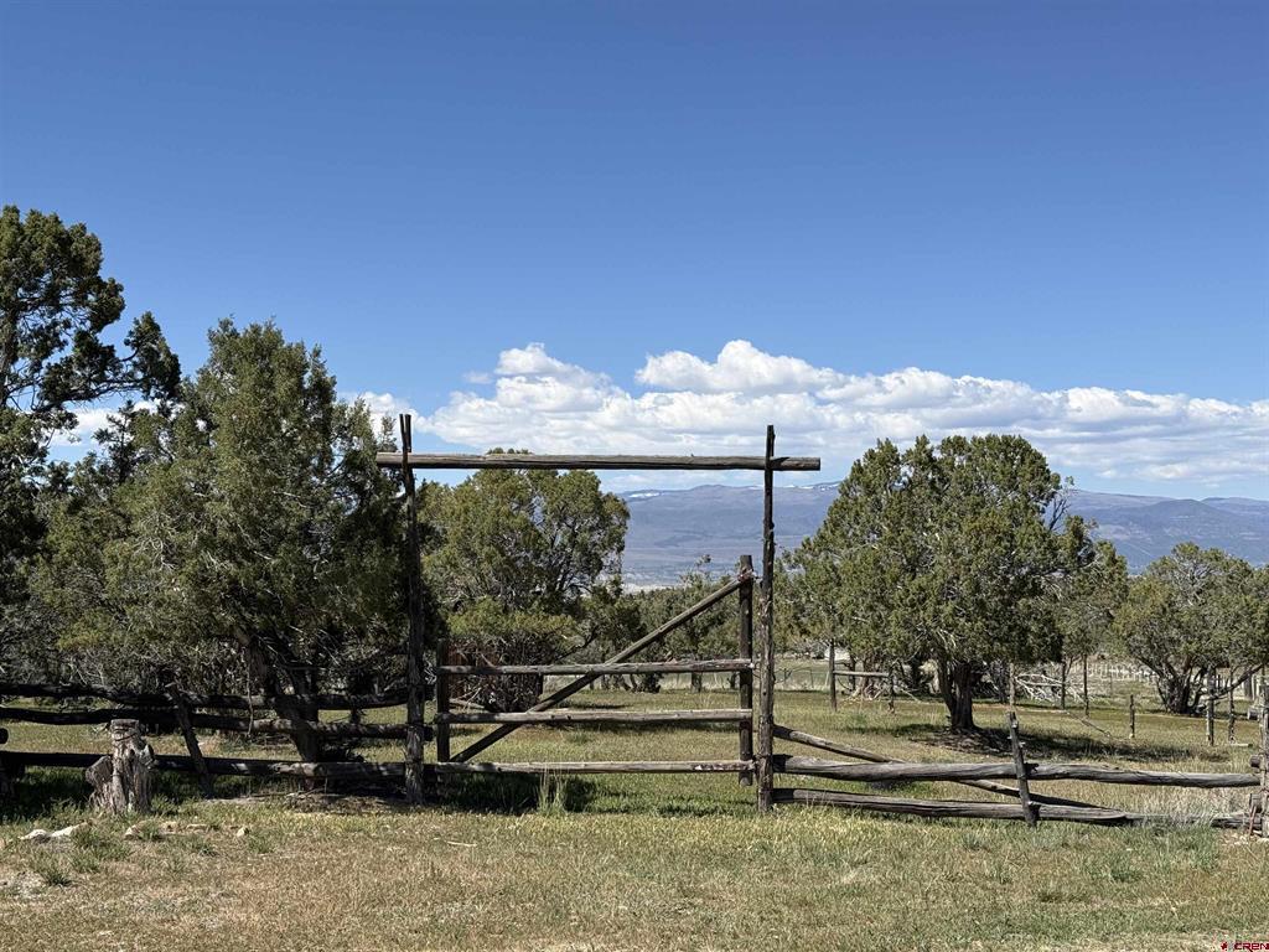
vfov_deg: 30.3
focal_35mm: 48
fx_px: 1760
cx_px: 634
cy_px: 476
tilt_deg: +3.0
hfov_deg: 39.7
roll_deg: -0.2
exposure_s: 1/6024
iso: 64
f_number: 1.78
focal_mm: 6.76
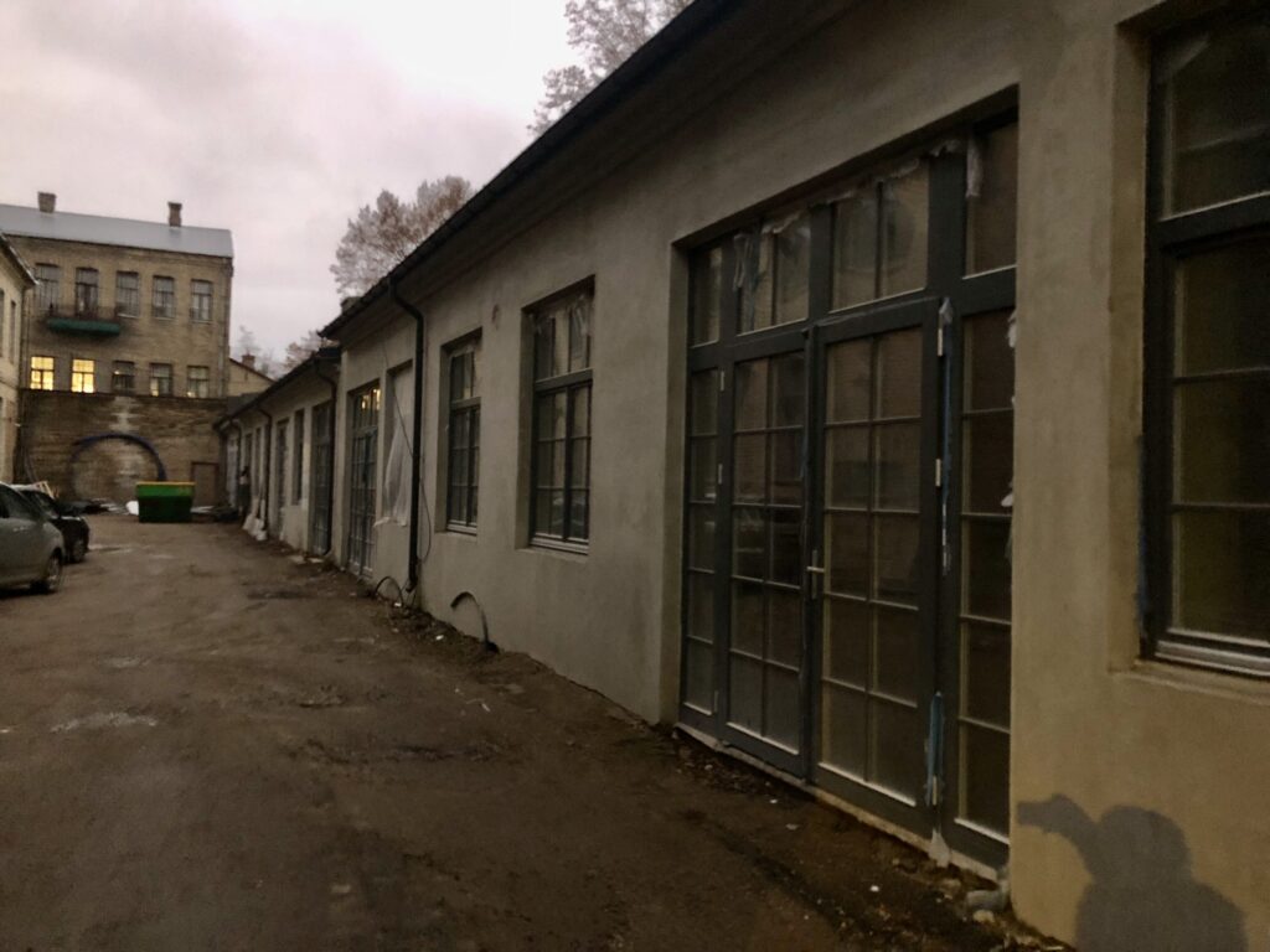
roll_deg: -0.4
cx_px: 635
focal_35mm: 28
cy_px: 476
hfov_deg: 63.4
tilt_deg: +0.0
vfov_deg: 49.7
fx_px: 1027
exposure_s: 1/4
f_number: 1.8
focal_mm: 4
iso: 200
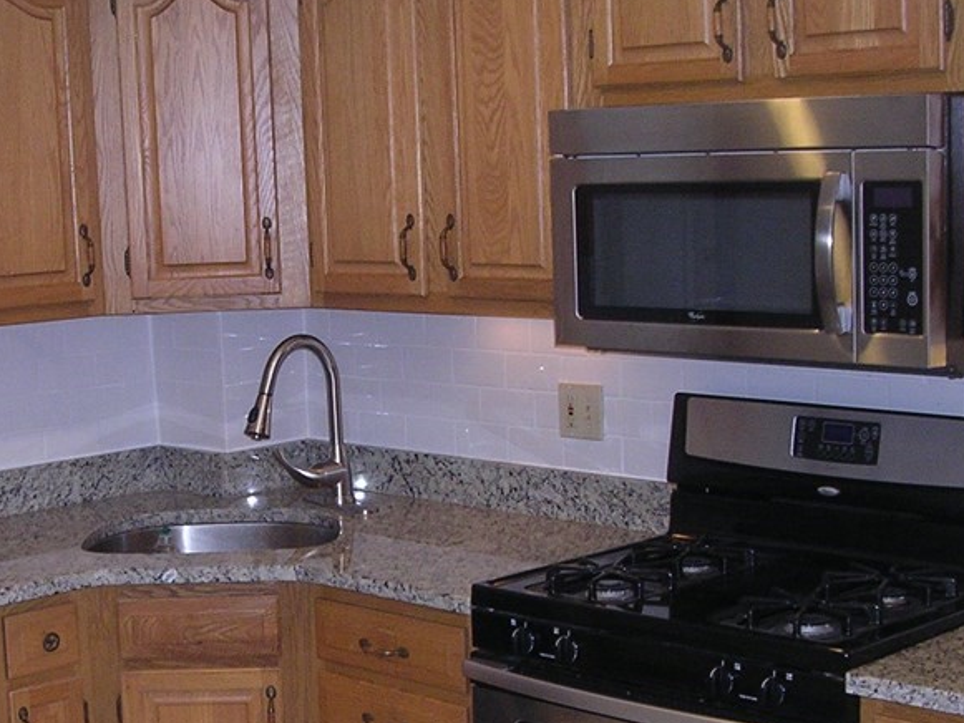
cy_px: 521
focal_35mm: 67
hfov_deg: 28.7
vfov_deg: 21.8
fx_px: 1866
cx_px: 282
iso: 236
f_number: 2.8
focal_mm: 5.8
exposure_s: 1/60.1
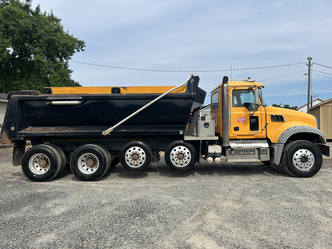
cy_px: 124
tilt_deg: +0.2
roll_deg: -1.6
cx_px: 166
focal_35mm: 26
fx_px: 249
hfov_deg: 67.3
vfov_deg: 53.1
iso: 50
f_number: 1.5
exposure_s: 1/4444
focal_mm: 5.7
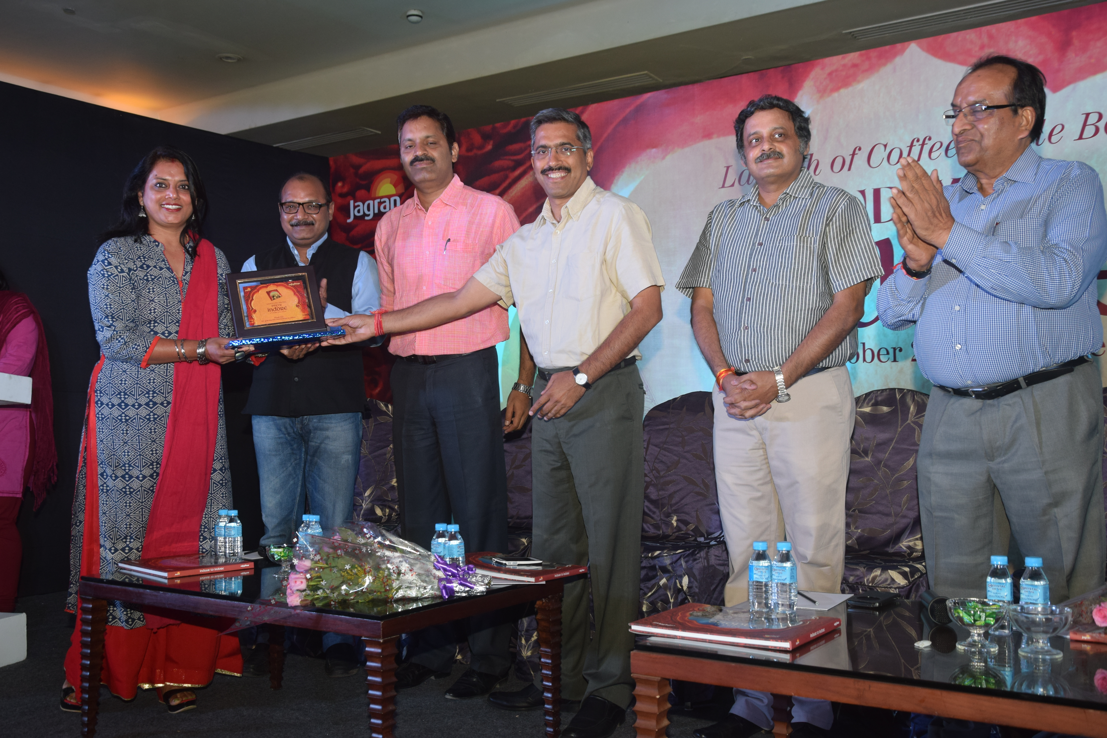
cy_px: 369
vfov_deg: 36.9
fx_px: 1107
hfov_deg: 53.1
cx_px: 554
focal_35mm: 36
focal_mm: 24
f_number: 6.3
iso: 400
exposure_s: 1/60
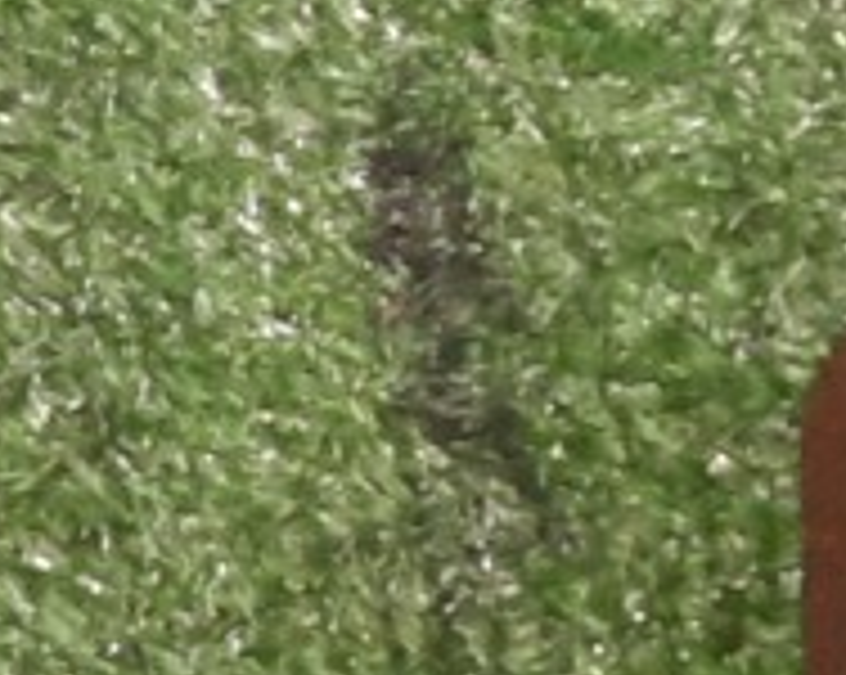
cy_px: 266
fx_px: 4677
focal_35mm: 187
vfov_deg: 8.3
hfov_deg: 9.9
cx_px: 1449
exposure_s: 1/33
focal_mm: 4.6
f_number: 2
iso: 340
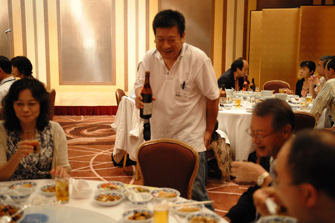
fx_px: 465
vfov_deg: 27.0
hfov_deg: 39.6
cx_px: 168
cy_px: 112
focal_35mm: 50
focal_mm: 50
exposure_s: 1/125
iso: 4000
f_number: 2.8
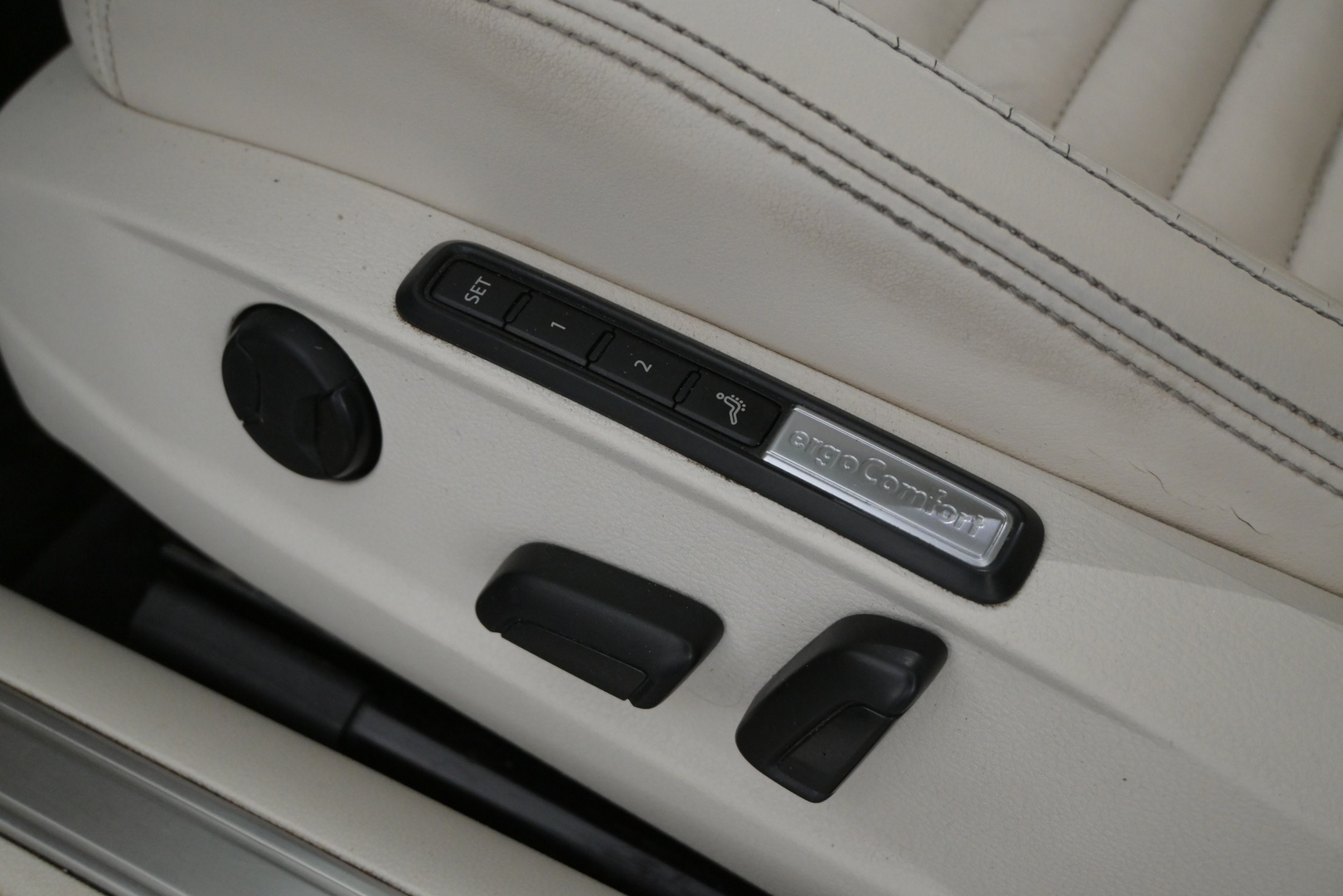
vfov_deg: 32.4
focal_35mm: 41
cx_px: 672
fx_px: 1539
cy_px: 448
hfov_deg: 47.2
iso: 2500
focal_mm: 27.5
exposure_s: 1/80
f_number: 5
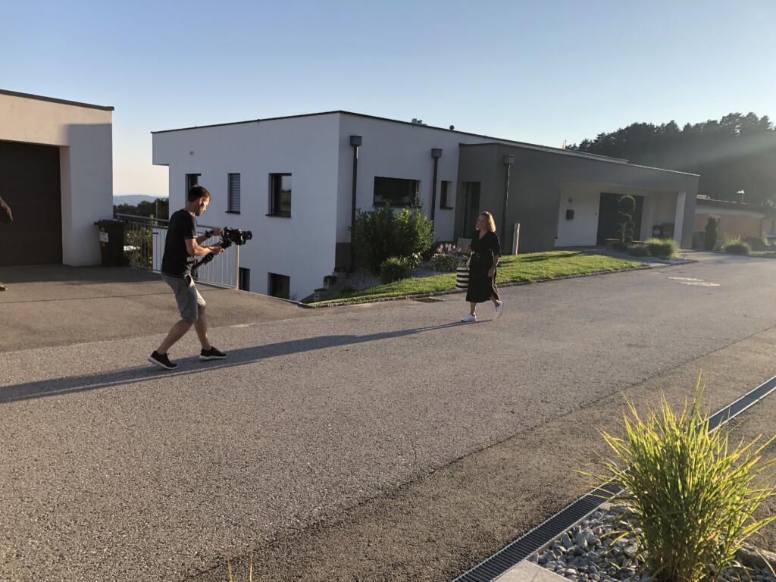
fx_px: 628
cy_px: 291
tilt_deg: -7.0
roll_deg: -0.8
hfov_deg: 63.4
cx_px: 388
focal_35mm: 28
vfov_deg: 49.7
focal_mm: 3.99
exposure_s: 1/1104
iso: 20
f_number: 1.8
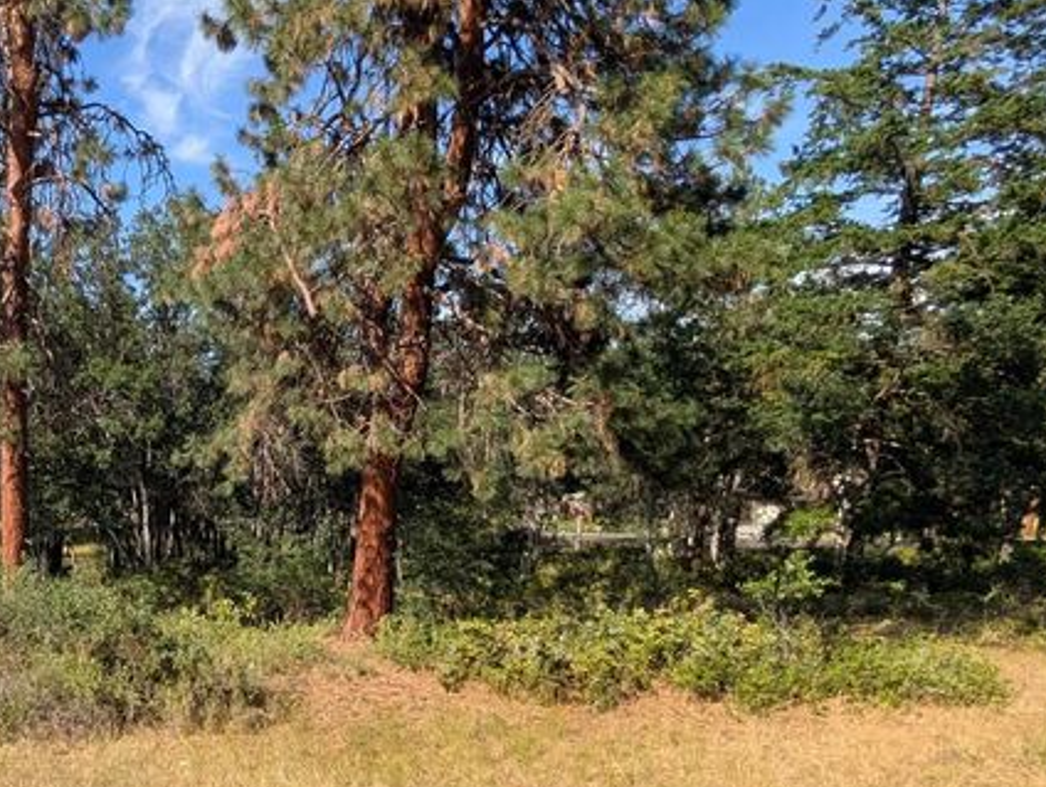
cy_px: 551
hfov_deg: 54.7
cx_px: 131
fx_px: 877
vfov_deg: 47.2
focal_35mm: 29
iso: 50
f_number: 1.7
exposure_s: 1/1721
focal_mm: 2.02
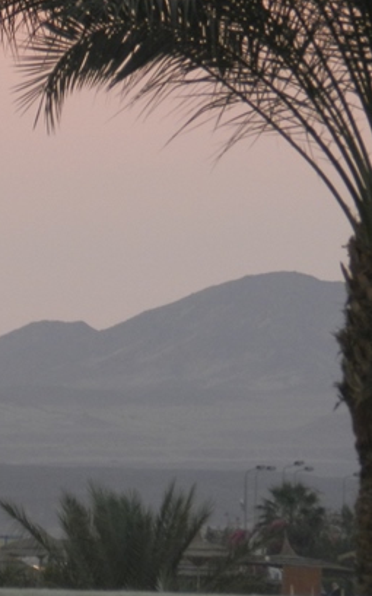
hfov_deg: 1.7
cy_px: 327
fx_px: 12328
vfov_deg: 2.8
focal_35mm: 760
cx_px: -340
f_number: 5.3
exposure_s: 1/50
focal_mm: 50.8
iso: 160
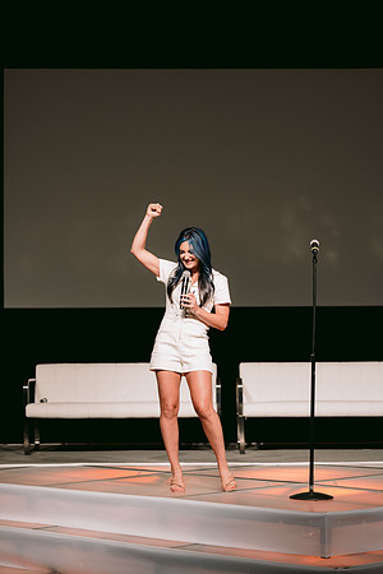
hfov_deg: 16.1
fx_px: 1356
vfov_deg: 23.9
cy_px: 287
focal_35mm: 85
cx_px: 192
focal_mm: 85
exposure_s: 1/200
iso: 400
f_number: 2.8
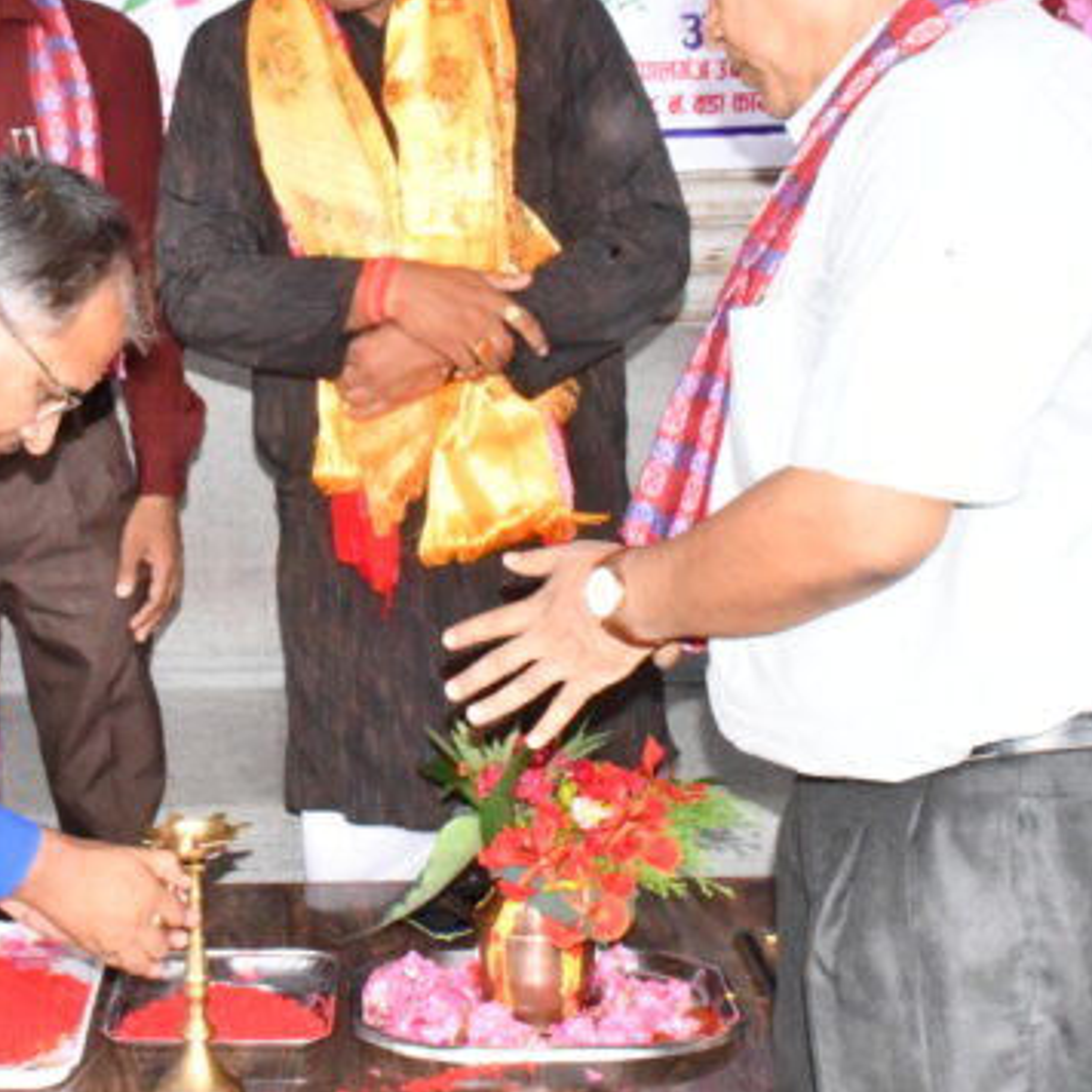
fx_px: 2356
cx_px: 282
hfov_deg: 25.8
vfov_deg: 26.0
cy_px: 411
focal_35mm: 66
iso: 8000
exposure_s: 1/60
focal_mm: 24
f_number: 18
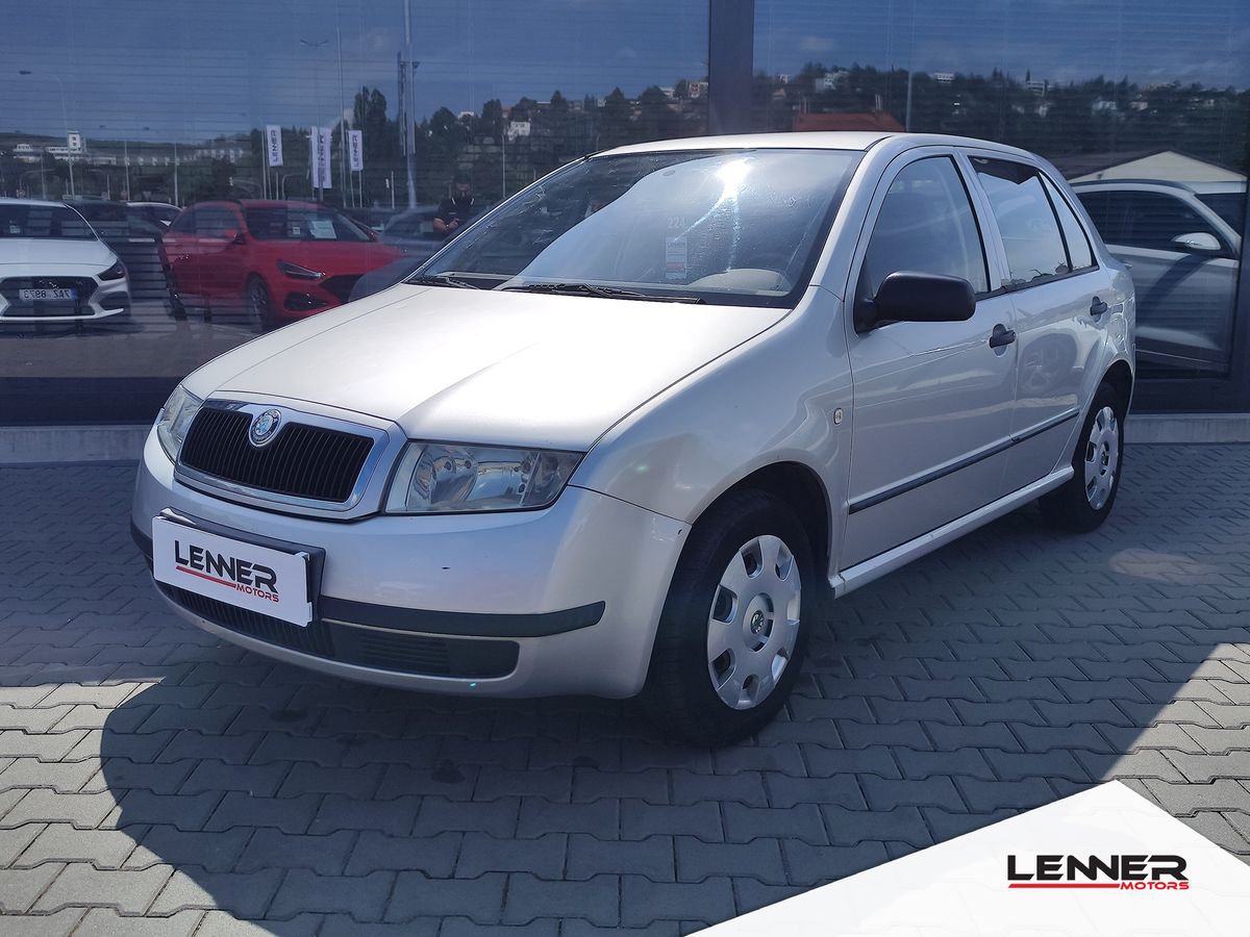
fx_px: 831
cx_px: 625
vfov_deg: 58.9
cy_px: 468
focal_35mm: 23
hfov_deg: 73.9
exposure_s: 1/2529
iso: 50
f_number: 1.69
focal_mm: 7.01
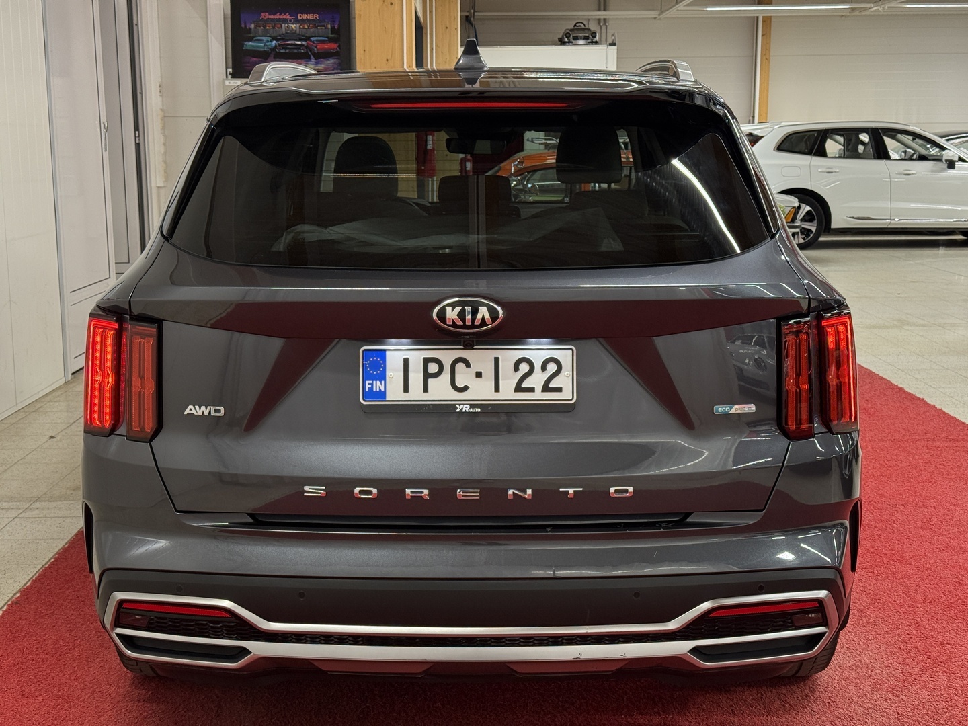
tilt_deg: -8.8
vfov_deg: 30.3
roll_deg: +0.3
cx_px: 484
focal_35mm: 48
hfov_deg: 39.7
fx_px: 1342
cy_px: 363
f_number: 1.78
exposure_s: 1/65
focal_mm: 6.76
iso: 100
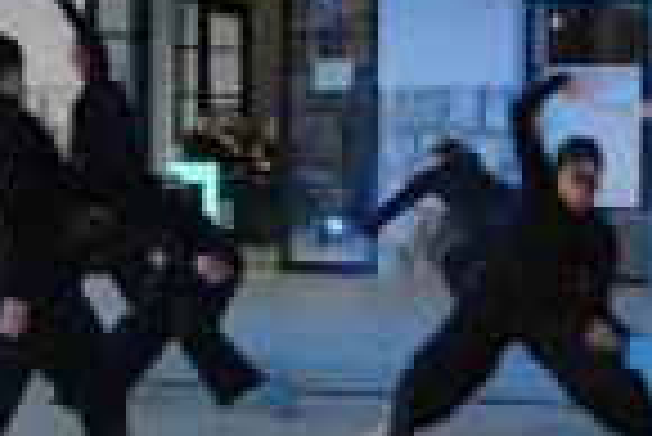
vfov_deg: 10.0
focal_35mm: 137
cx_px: -108
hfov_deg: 14.5
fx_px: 2484
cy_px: 229
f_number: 3.8
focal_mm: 22
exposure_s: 1/30
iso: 280
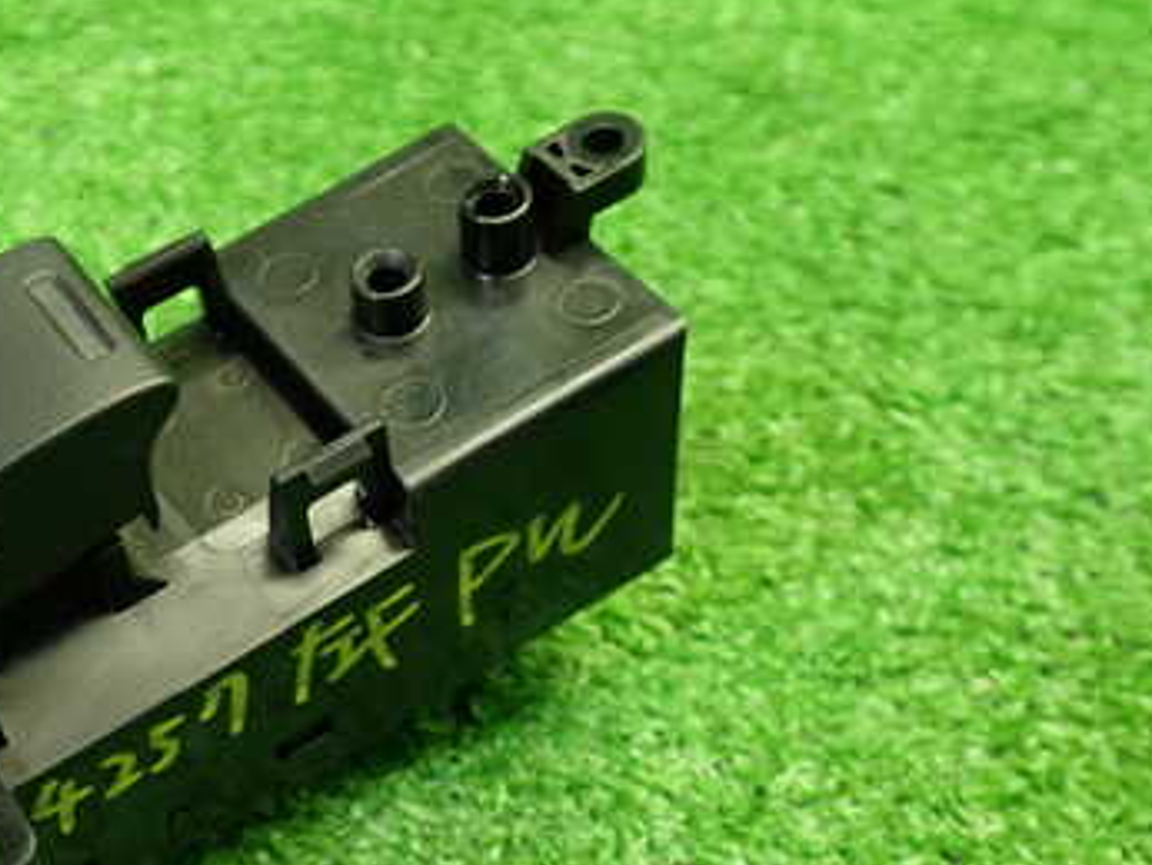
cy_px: 522
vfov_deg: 28.0
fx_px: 1732
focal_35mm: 52
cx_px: 203
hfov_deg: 35.4
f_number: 2.3
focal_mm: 5.4
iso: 250
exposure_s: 1/30
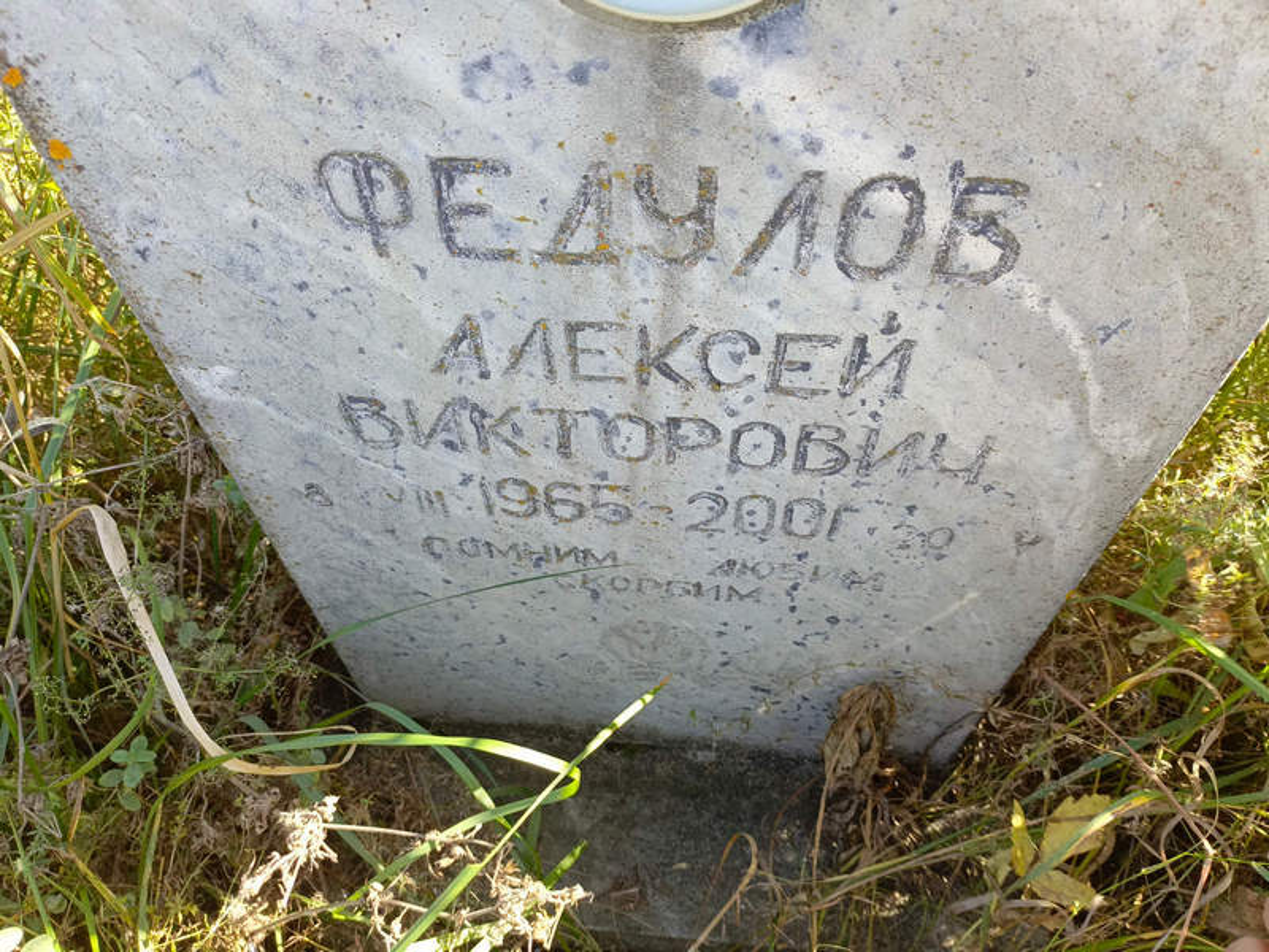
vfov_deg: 54.9
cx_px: 634
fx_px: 916
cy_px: 476
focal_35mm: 25
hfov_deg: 69.4
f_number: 1.69
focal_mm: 4.76
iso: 144
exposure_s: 1/100
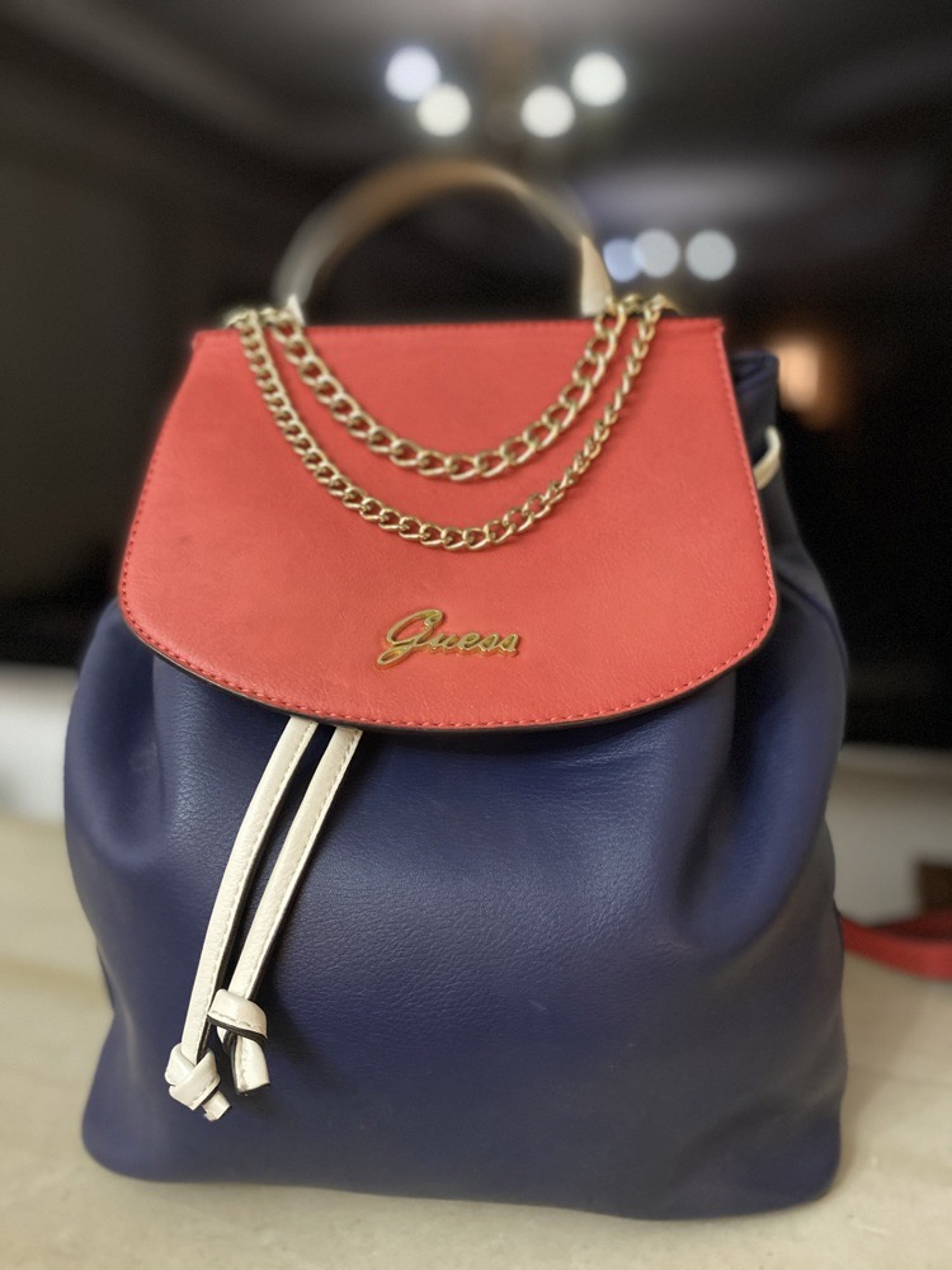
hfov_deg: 53.1
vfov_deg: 67.3
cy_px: 635
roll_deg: +0.1
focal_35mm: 26
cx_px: 476
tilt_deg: -10.2
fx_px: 953
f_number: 1.8
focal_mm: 4.25
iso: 640
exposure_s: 1/25
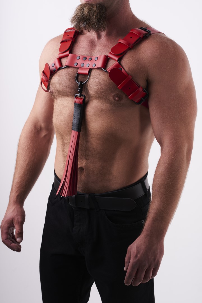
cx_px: 101
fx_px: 715
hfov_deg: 16.1
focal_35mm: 85
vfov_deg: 23.9
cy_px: 152
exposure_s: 1/160
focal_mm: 85
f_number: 8
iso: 200
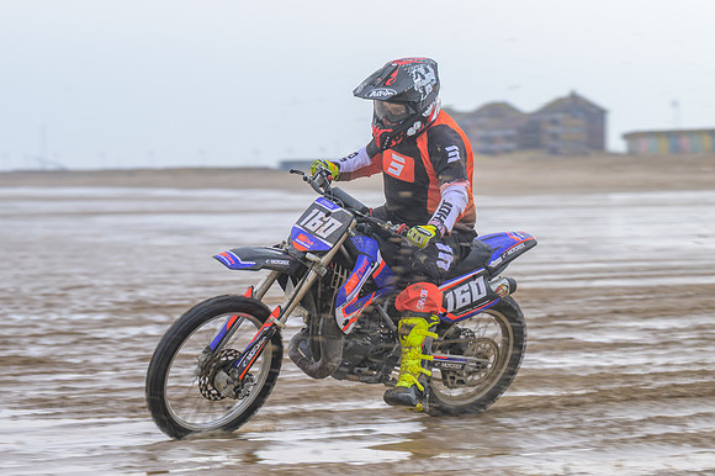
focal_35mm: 160
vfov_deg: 8.6
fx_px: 3171
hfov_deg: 12.9
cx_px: 354
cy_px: 258
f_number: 4
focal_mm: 93
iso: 64
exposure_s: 1/320
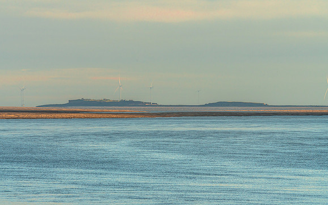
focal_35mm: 419
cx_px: 164
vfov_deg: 3.1
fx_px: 3747
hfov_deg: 5.0
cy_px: 104
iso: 500
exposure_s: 1/400
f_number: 14
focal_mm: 400
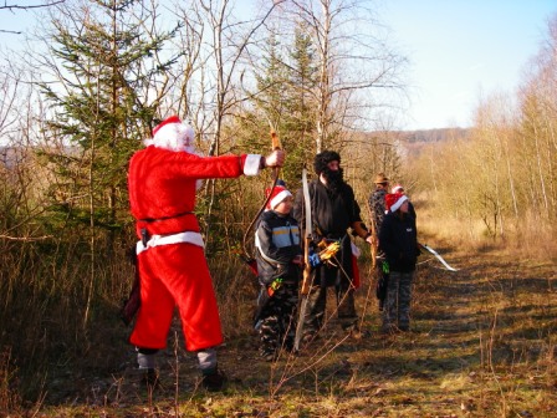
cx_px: 278
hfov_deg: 42.9
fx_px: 708
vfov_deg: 32.9
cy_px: 209
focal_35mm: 44
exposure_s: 1/200
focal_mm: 7.3
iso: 64
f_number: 3.4
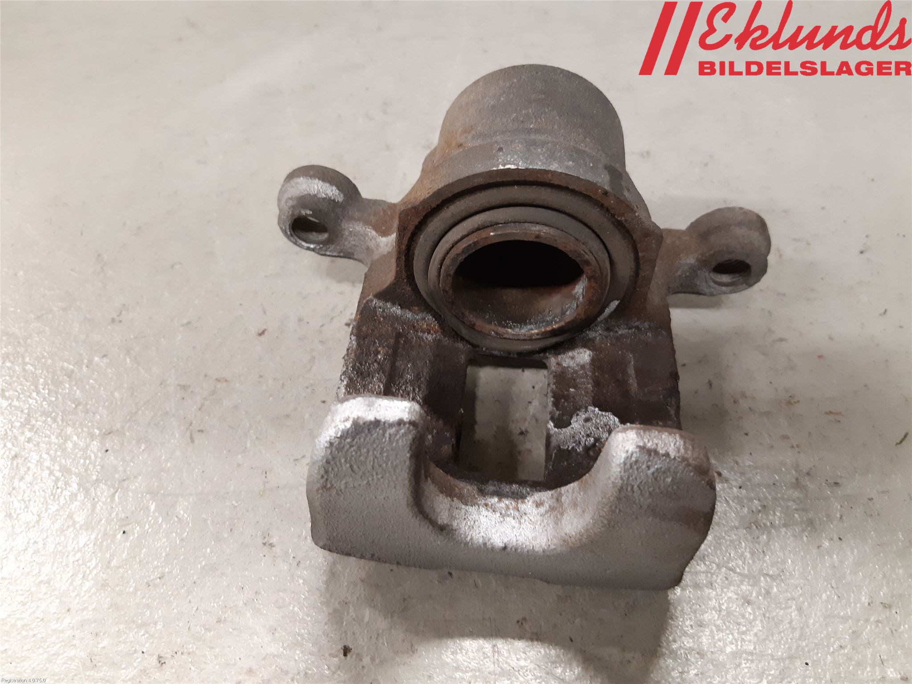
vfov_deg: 53.1
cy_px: 342
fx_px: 685
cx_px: 456
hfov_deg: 67.3
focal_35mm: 26
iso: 320
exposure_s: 1/50
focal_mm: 3.93
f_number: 1.7
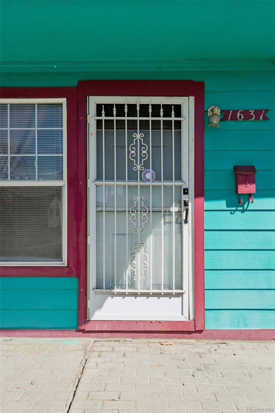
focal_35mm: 30
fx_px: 344
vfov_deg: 61.9
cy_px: 206
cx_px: 138
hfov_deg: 43.6
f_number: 9
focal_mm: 30
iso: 400
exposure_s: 1/1000
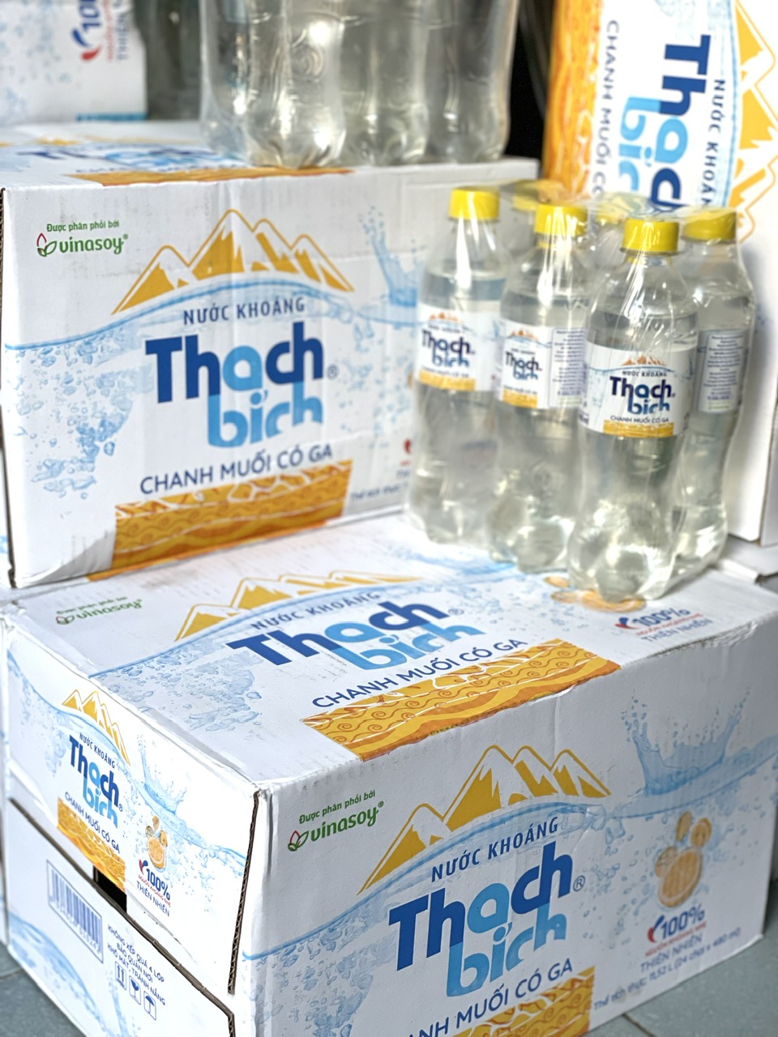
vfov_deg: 36.8
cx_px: 389
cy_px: 518
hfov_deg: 28.0
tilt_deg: -20.1
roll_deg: -2.0
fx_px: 1558
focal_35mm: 52
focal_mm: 6
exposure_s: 1/122
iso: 125
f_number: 2
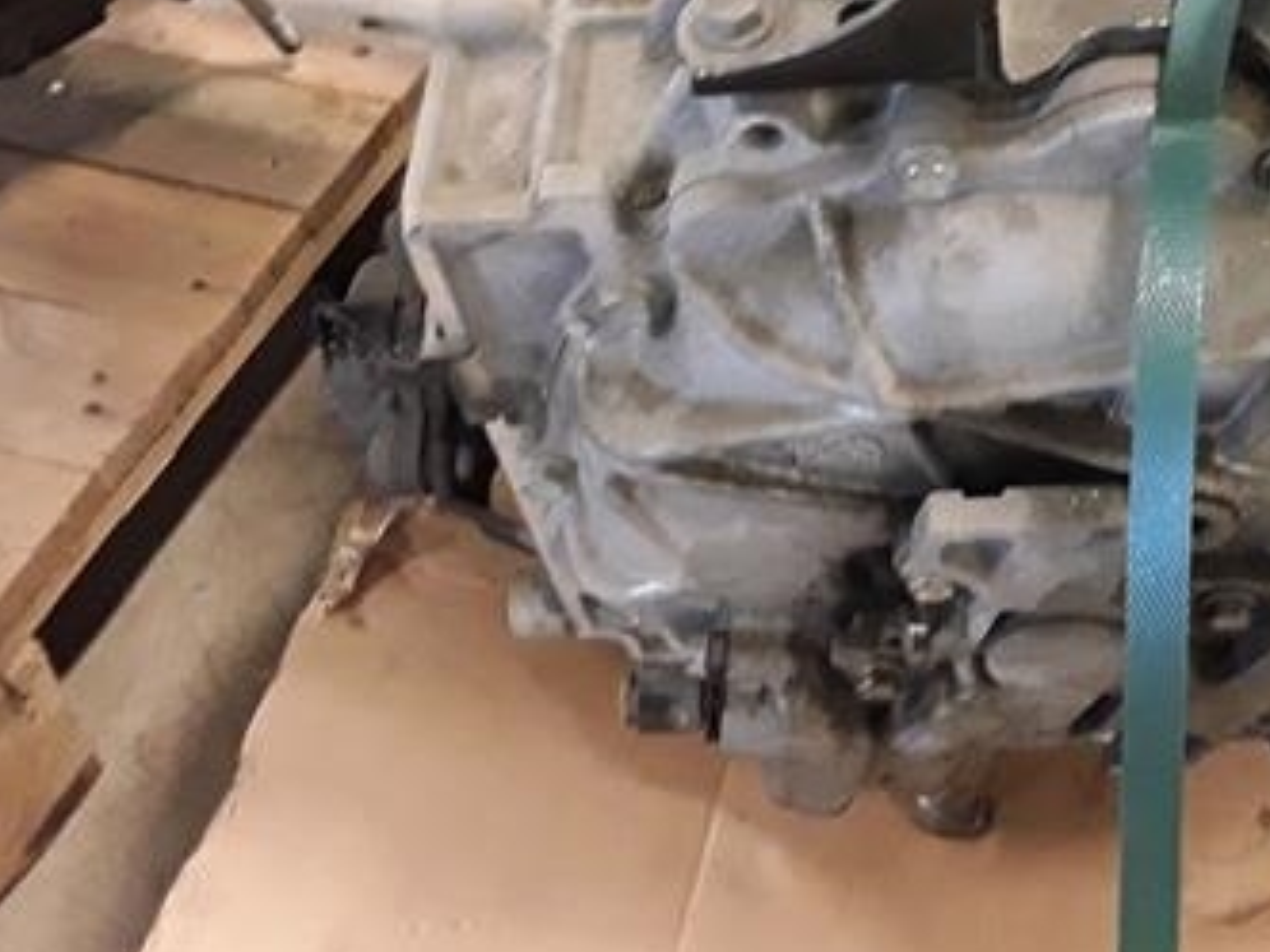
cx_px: 1067
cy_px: 180
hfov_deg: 34.2
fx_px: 1981
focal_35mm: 54
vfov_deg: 26.5
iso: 200
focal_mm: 2.91
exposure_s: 1/33
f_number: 1.9
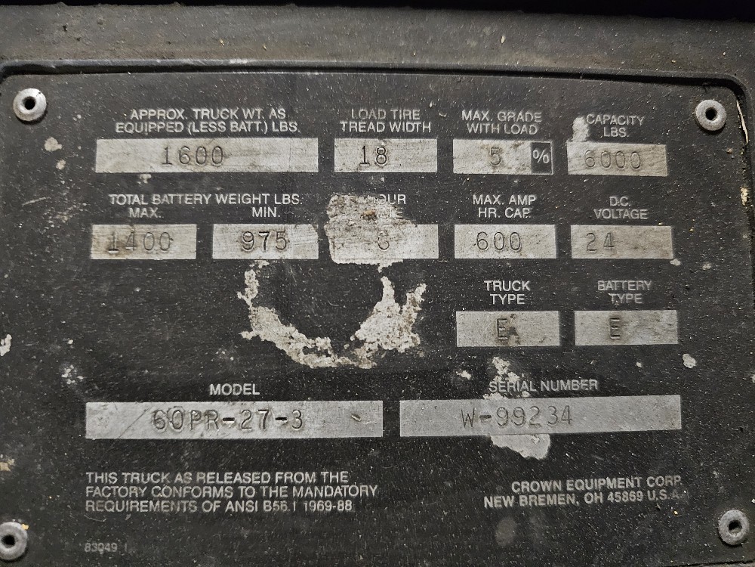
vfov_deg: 58.9
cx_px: 378
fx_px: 502
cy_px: 284
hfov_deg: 73.9
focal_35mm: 23
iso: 1250
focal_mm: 6.3
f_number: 1.7
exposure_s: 1/20.8
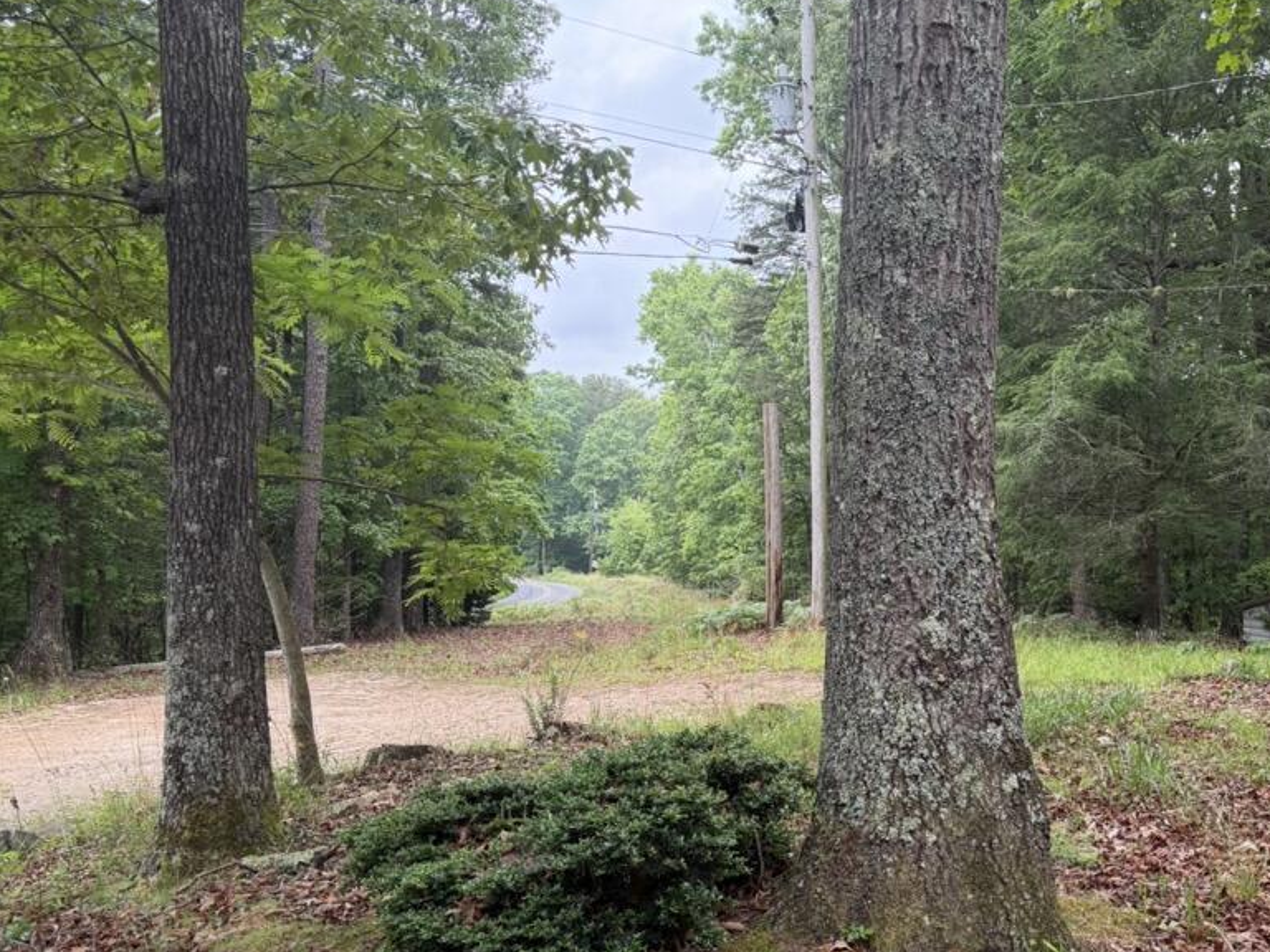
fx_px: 1468
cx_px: 896
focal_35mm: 40
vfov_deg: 35.9
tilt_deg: -4.5
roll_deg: -2.8
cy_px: 532
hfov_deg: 45.7
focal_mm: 6.76
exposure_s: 1/504
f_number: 1.78
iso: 100
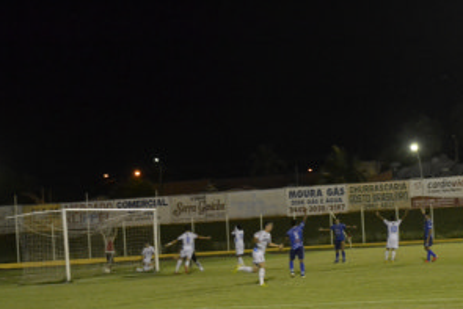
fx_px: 1143
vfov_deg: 15.4
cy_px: 220
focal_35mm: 89
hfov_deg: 22.9
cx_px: 272
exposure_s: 1/40
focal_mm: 35
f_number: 4.2
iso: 3200
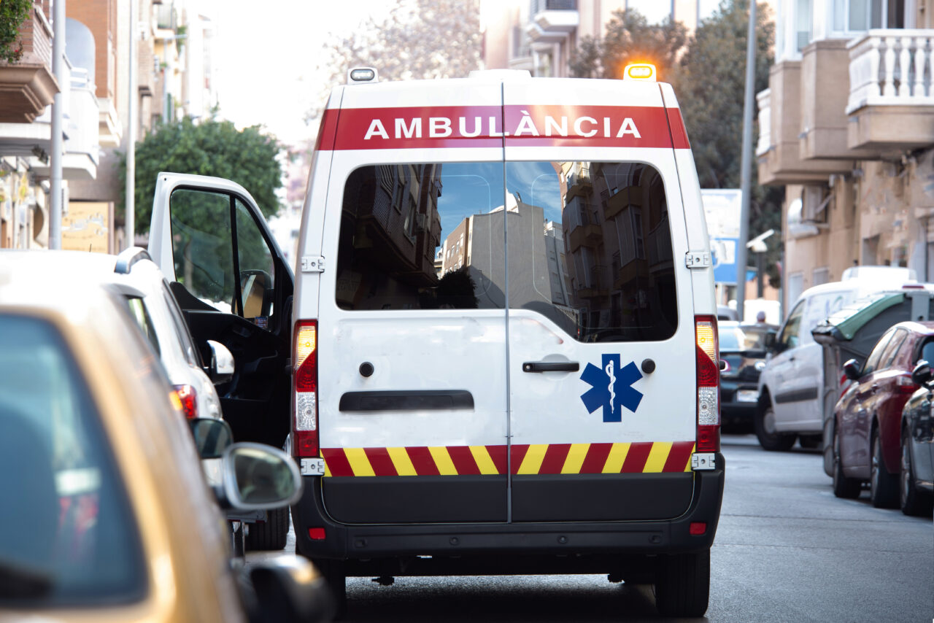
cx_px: 467
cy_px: 312
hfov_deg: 10.3
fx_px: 5190
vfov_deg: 6.9
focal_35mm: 200
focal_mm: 200
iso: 400
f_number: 5.6
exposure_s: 1/40
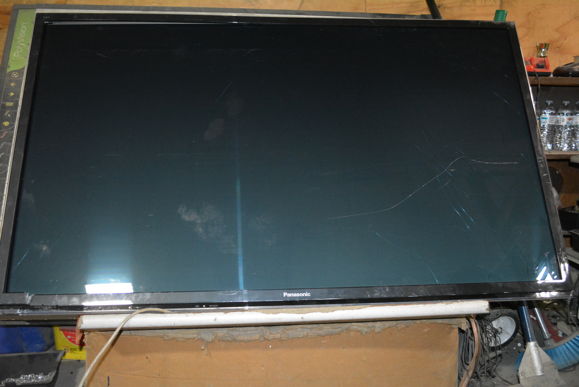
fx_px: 531
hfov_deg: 57.2
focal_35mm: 33
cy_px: 194
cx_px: 290
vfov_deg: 40.0
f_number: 3.8
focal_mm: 22
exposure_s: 1/80
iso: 3200
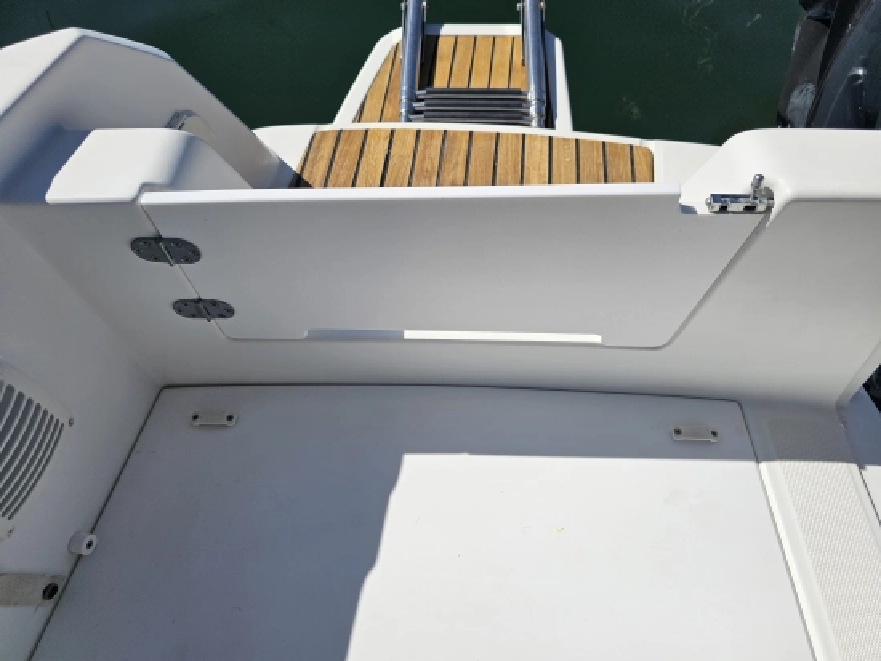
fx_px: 586
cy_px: 330
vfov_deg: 58.9
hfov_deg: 73.9
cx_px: 440
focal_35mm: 23
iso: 12
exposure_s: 1/1899
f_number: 1.7
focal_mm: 6.3
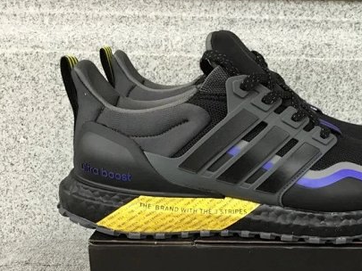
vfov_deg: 29.1
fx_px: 513
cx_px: 255
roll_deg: -0.8
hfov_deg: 38.2
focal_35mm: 49
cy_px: 210
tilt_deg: -16.5
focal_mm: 3.3
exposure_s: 1/33
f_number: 2.4
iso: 80
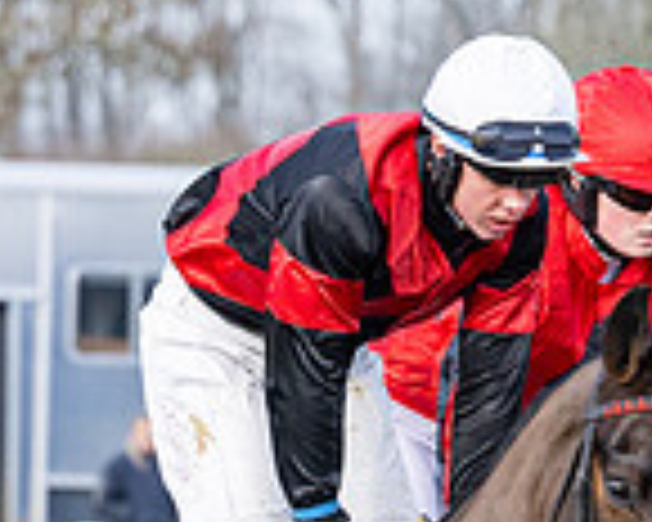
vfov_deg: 1.2
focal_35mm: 1345
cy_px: 989
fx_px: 25954
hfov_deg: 1.4
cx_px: 593
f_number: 5
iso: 400
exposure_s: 1/800
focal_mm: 160
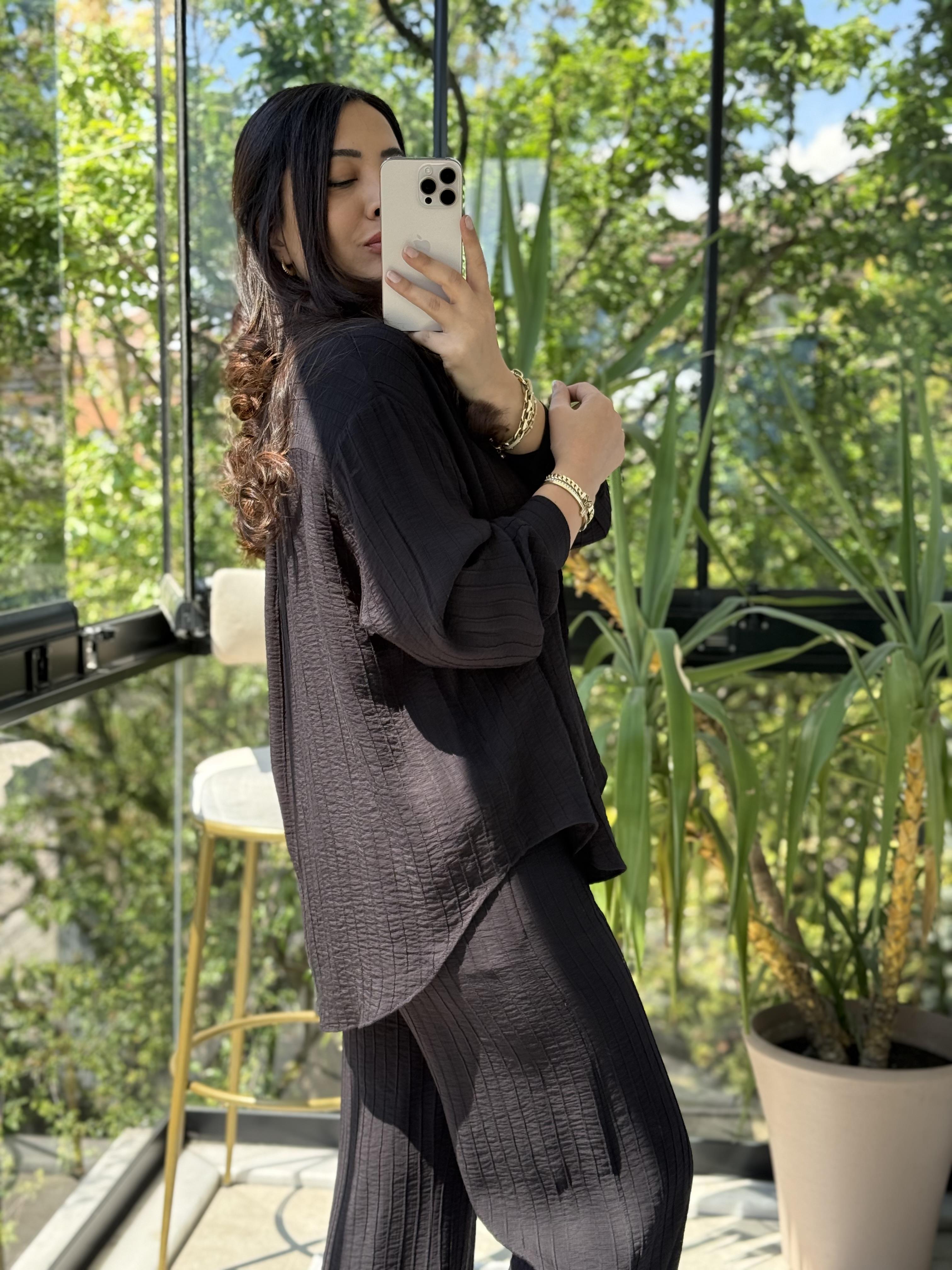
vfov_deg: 39.7
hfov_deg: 30.3
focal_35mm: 48
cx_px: 476
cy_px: 635
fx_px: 1760
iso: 80
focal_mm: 6.76
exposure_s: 1/343
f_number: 1.78
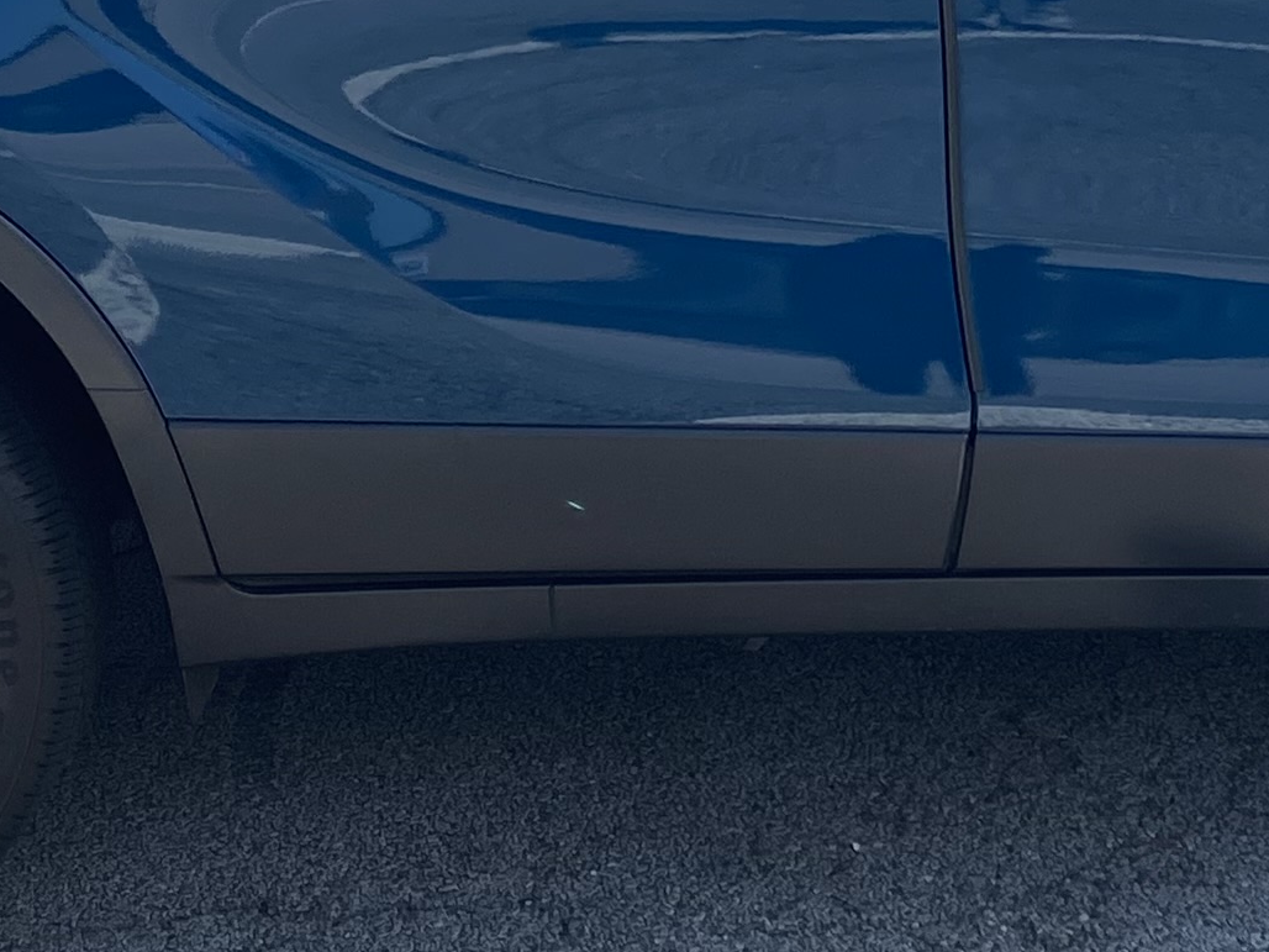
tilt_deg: -9.1
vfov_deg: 14.2
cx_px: 1100
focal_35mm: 102
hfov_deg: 19.0
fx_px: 3739
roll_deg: -0.7
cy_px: -84
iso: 32
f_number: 1.8
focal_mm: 4.25
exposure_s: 1/1808
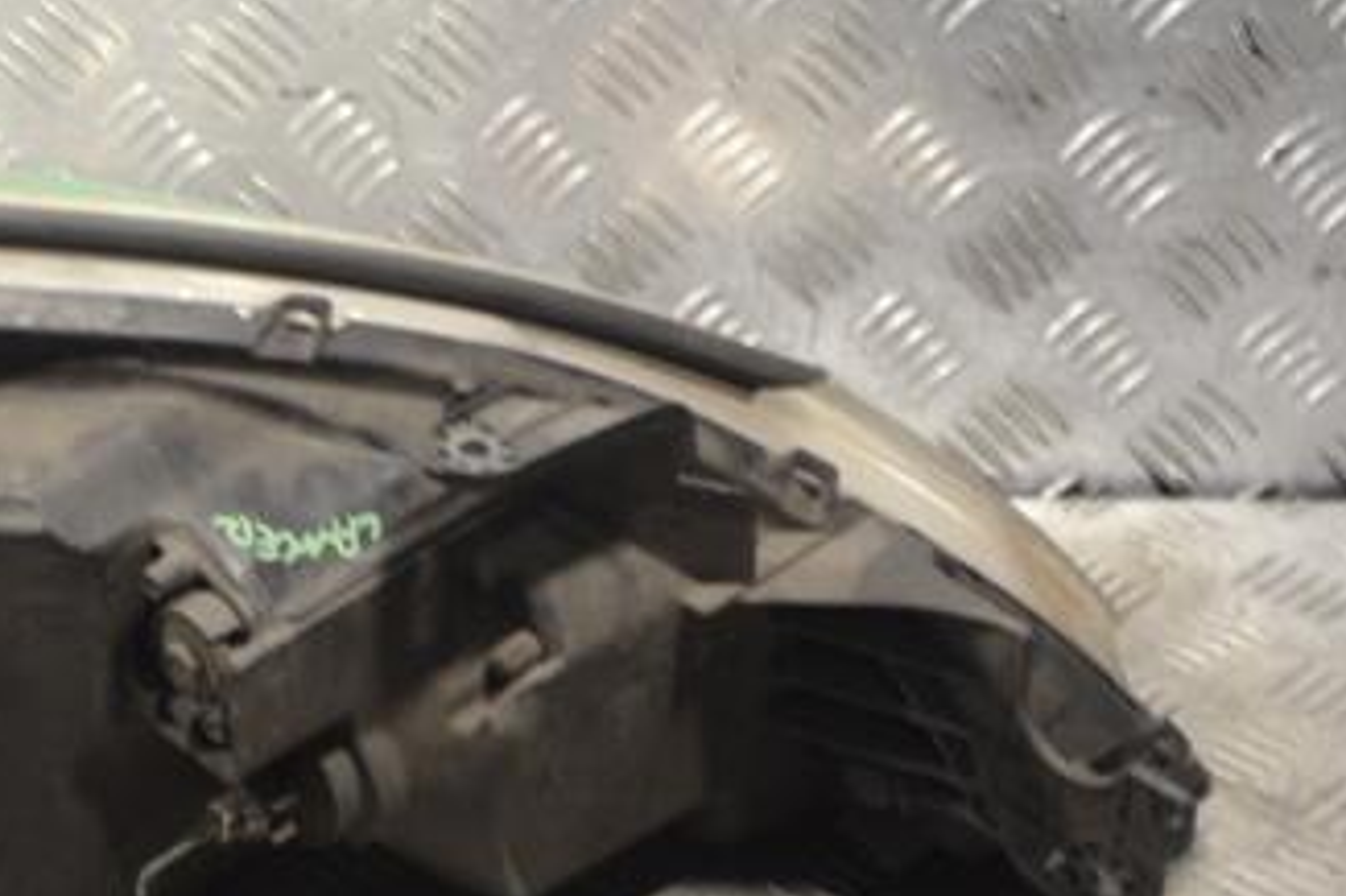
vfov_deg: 13.0
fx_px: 3924
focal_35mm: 105
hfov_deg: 19.1
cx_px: 157
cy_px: 545
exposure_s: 1/30
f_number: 5
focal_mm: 38
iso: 180
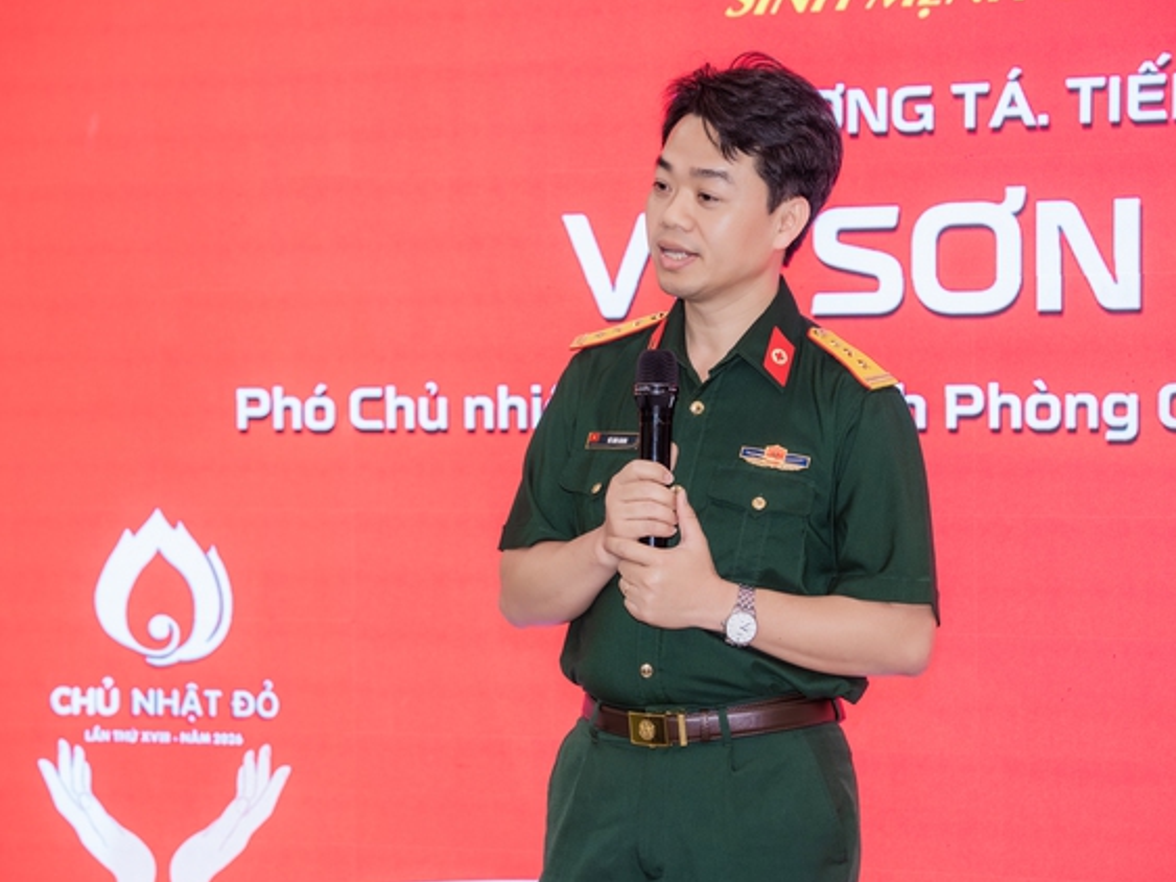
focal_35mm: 129
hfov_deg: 15.3
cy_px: 444
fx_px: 4382
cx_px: 589
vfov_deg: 11.5
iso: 640
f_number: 5
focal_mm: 118
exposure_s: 1/100
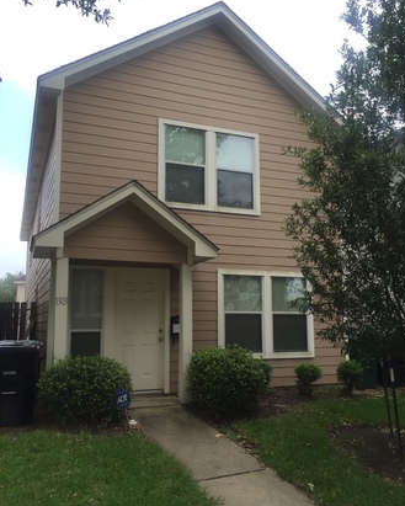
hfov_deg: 47.1
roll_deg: -0.1
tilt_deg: +6.6
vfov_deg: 57.2
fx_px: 464
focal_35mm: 31
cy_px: 262
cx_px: 207
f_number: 2.2
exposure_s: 1/920
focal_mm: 4.15
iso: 32
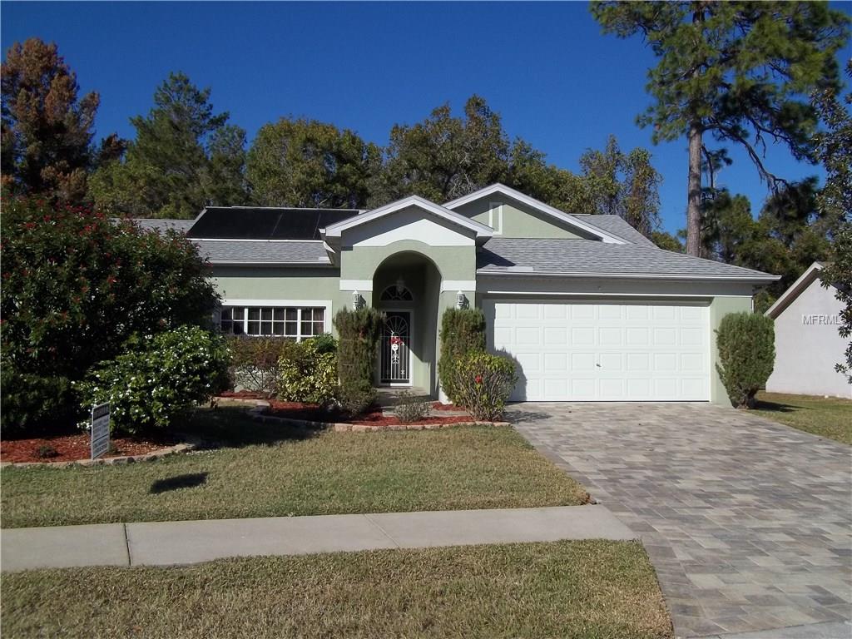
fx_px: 788
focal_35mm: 32
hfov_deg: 56.8
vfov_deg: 44.2
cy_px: 320
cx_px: 426
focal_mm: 5.7
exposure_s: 1/320
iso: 64
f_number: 8.8
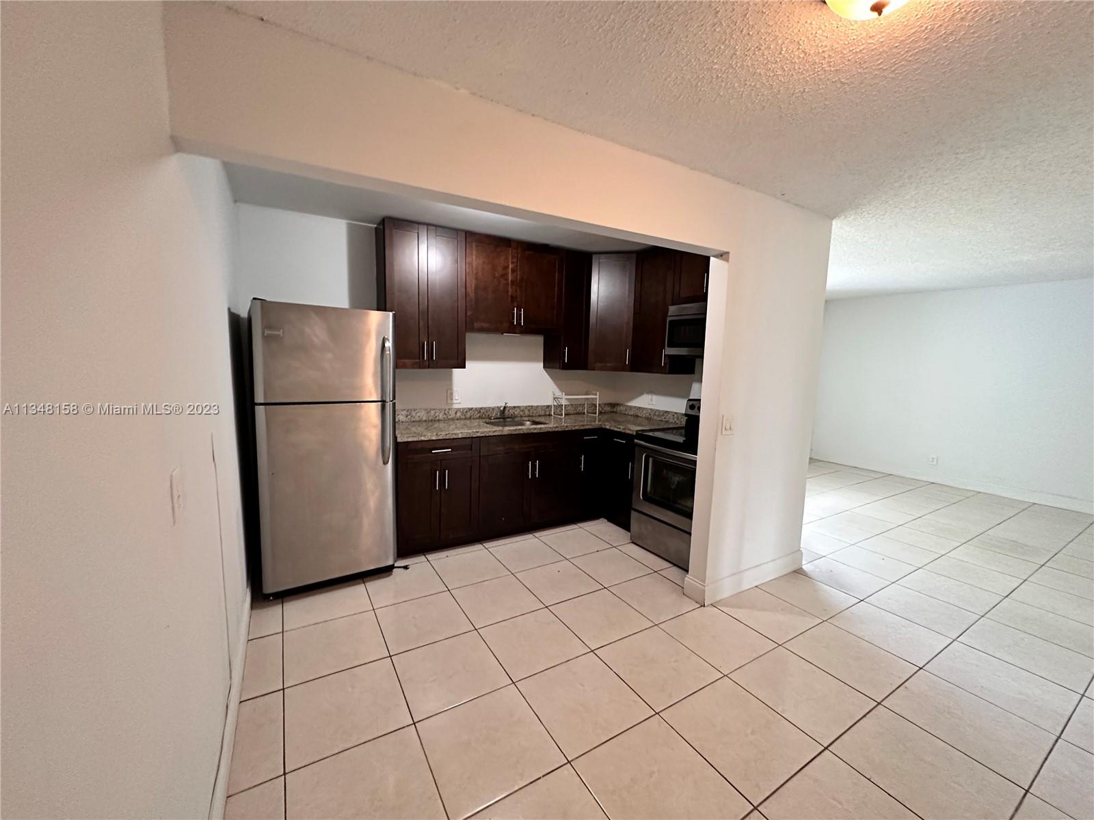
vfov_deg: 85.7
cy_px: 410
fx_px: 442
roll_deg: -2.0
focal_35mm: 14
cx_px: 547
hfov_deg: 102.1
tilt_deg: -7.7
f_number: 2.2
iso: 1000
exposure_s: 1/60
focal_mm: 2.22
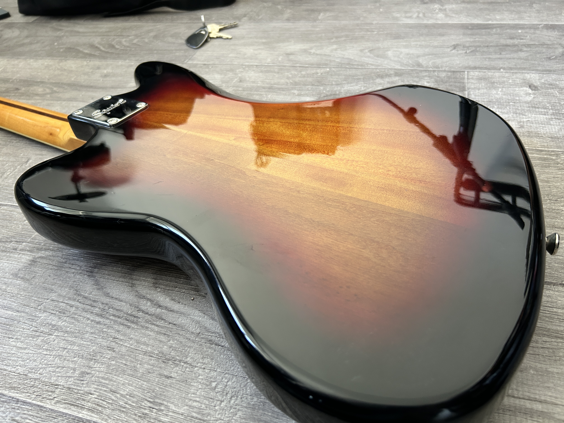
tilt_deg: -41.4
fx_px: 424
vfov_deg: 53.1
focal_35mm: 26
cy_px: 212
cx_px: 282
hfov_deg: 67.3
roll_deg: +7.8
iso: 200
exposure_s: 1/60
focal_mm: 5.7
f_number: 1.5
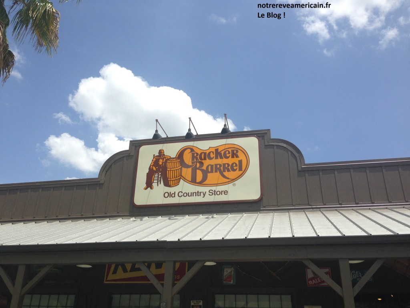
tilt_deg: +23.6
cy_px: 154
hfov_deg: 55.4
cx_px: 205
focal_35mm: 33
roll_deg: -0.5
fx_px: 391
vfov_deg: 42.9
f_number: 2.4
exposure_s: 1/1938
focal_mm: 4.12
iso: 50
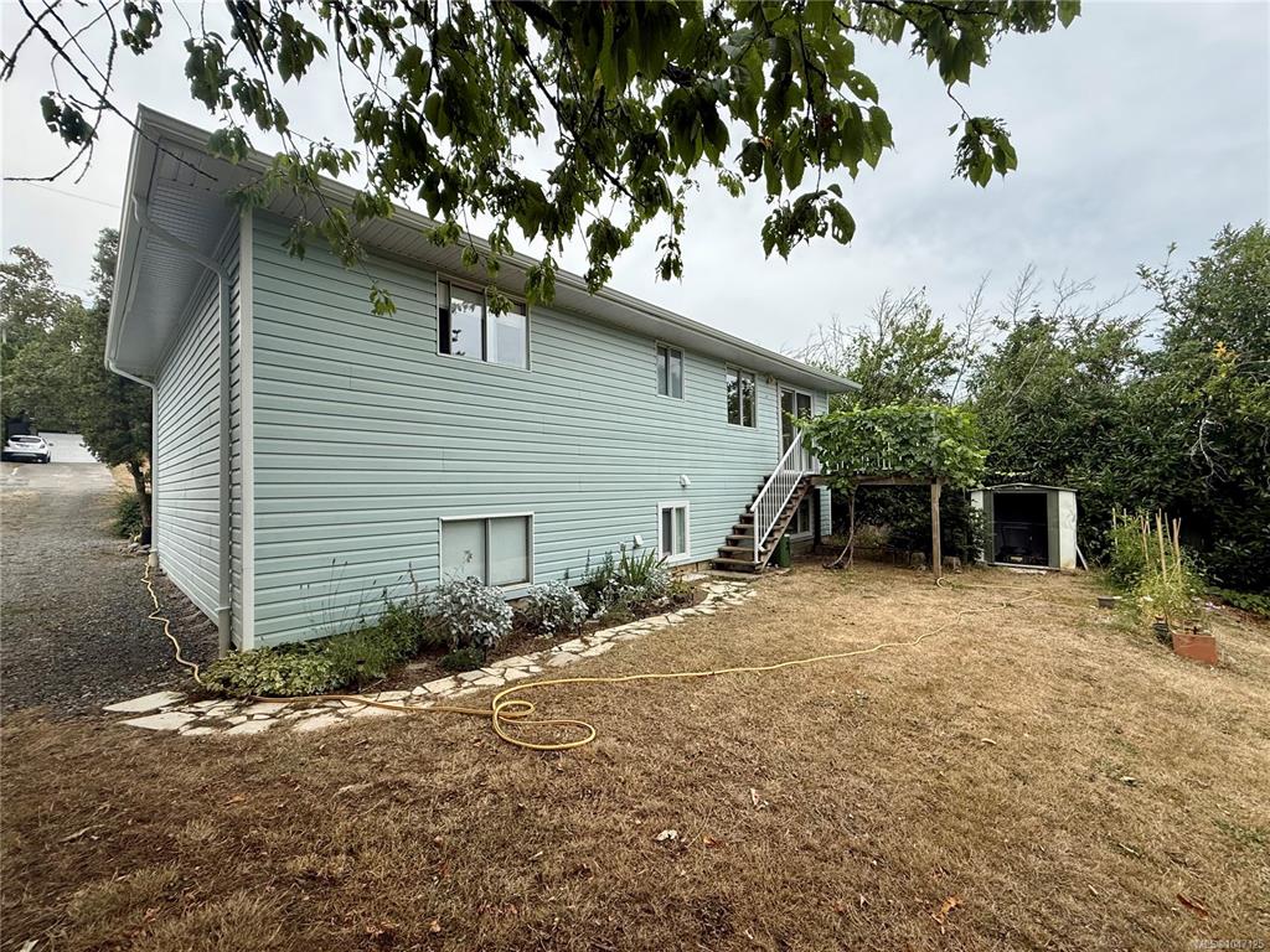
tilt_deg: +2.4
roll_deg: +1.4
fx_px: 514
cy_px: 476
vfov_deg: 85.7
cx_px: 635
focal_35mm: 14
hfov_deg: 102.1
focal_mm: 2.22
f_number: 2.2
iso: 64
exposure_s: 1/942
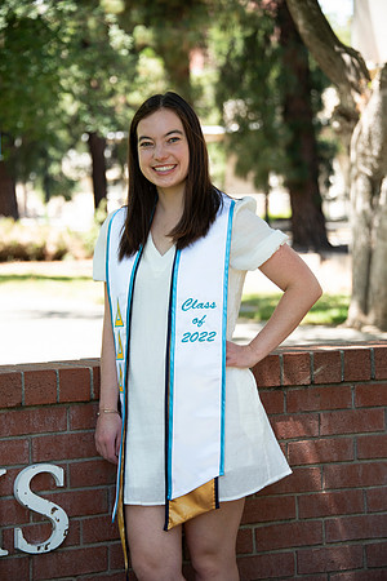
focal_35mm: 116
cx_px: 194
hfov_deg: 11.8
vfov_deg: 17.6
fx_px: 1870
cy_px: 290
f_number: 5.6
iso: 640
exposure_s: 1/320
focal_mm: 116
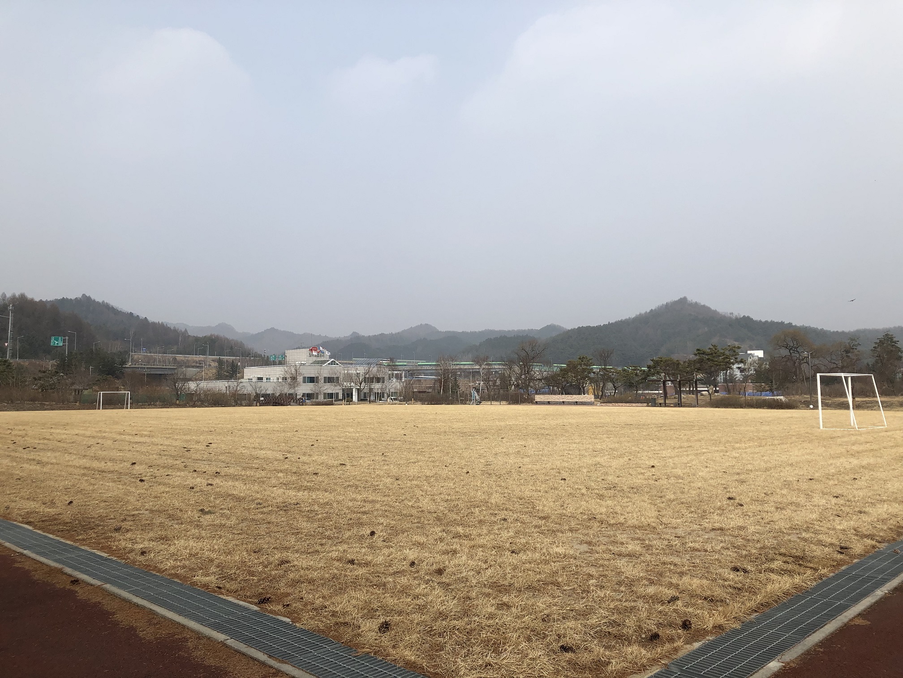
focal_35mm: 28
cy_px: 339
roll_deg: -0.4
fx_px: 730
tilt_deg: +3.9
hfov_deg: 63.4
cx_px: 452
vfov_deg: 49.7
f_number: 1.8
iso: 20
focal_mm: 3.99
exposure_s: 1/3003
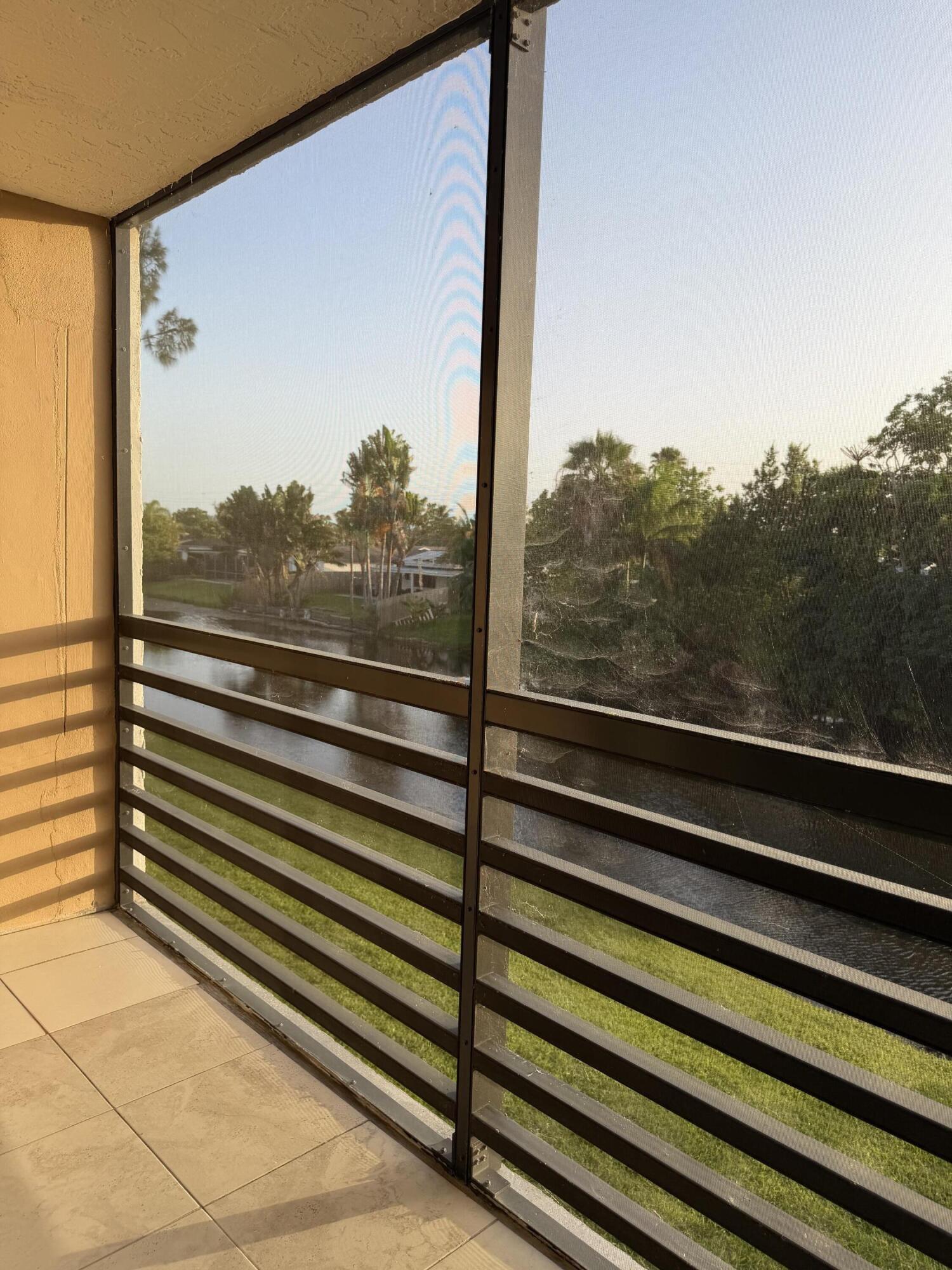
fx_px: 880
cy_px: 635
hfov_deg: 56.8
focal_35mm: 24
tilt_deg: -6.2
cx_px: 476
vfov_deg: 71.6
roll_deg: -2.0
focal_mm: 6.76
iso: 80
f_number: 1.78
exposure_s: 1/943
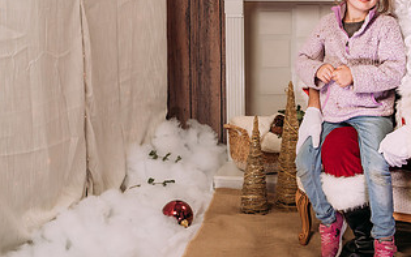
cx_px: 299
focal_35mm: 70
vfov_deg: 18.6
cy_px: 122
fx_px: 784
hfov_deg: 29.0
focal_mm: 35
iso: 200
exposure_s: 1/100
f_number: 5.6
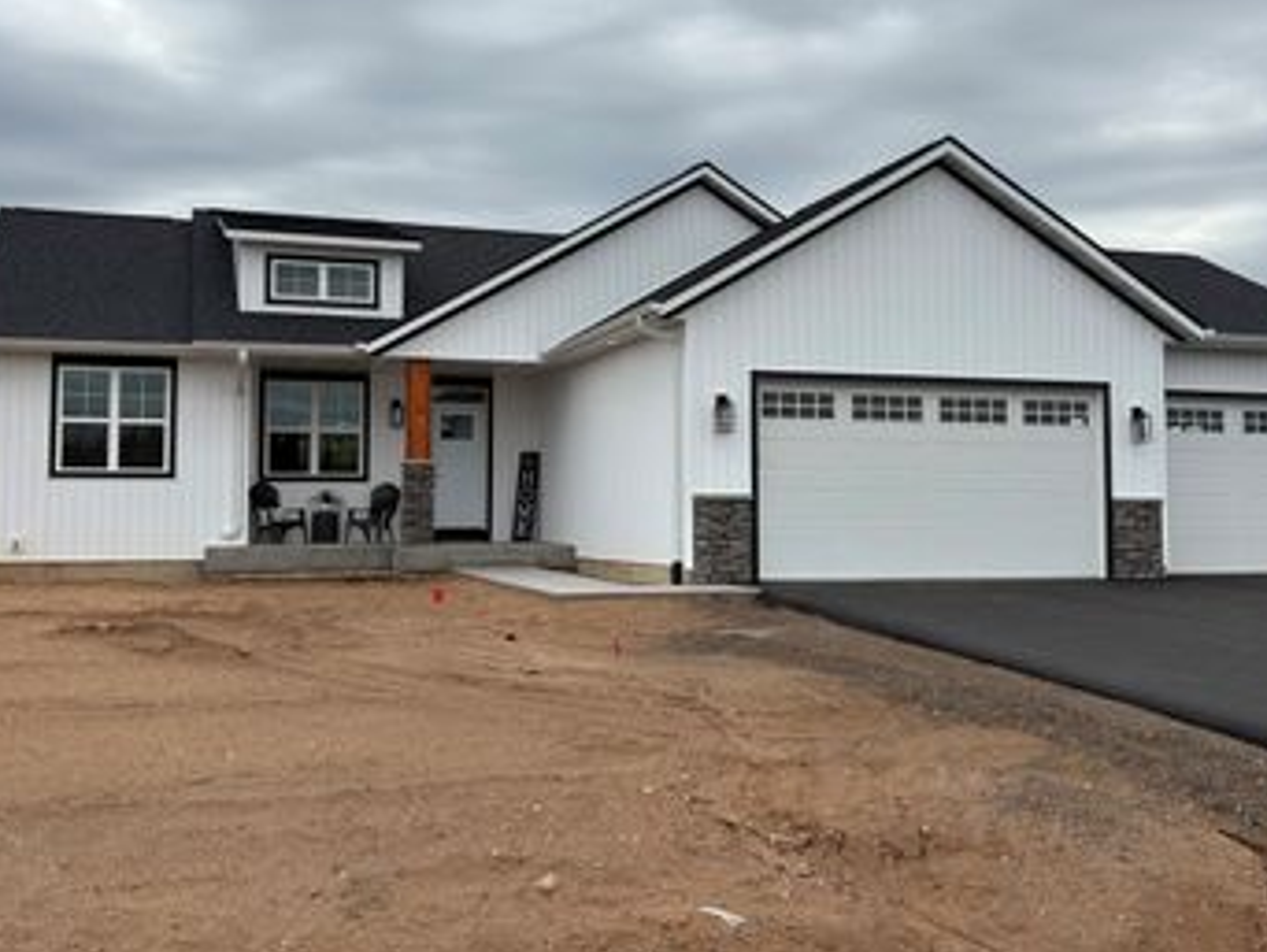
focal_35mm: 38
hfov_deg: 48.9
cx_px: 645
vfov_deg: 37.7
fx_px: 1392
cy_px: 424
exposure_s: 1/3831
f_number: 1.6
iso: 50
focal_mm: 5.96
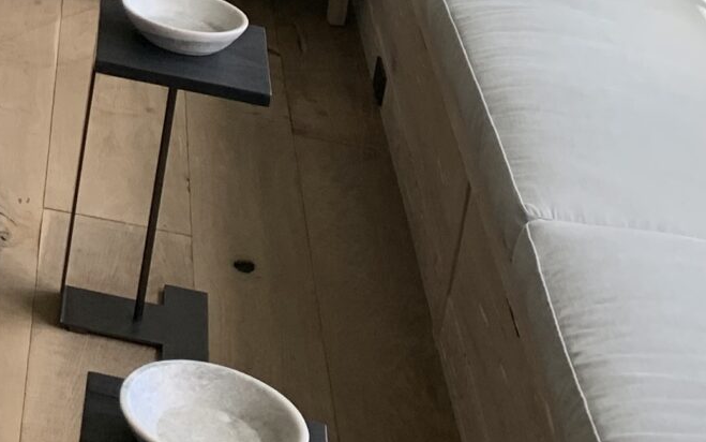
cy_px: -414
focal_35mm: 107
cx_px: -304
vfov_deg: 11.2
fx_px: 2059
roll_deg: -5.3
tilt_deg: -12.1
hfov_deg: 17.7
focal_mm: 4.25
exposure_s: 1/121
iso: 64
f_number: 1.8
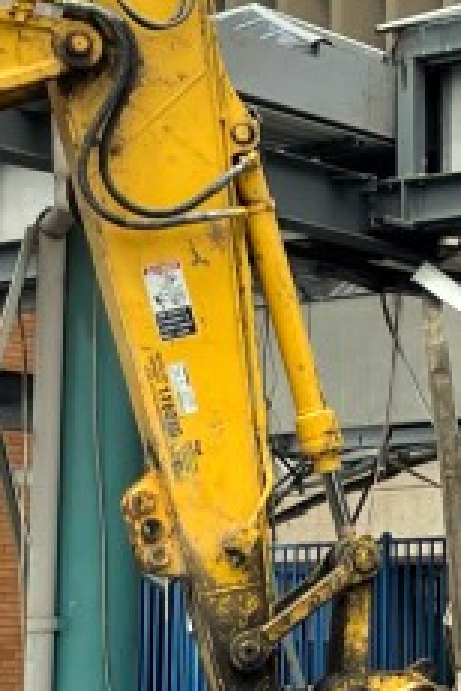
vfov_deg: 17.1
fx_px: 2305
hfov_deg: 11.1
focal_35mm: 120
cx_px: 597
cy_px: 290
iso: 32
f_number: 1.6
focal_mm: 4.2
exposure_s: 1/4831
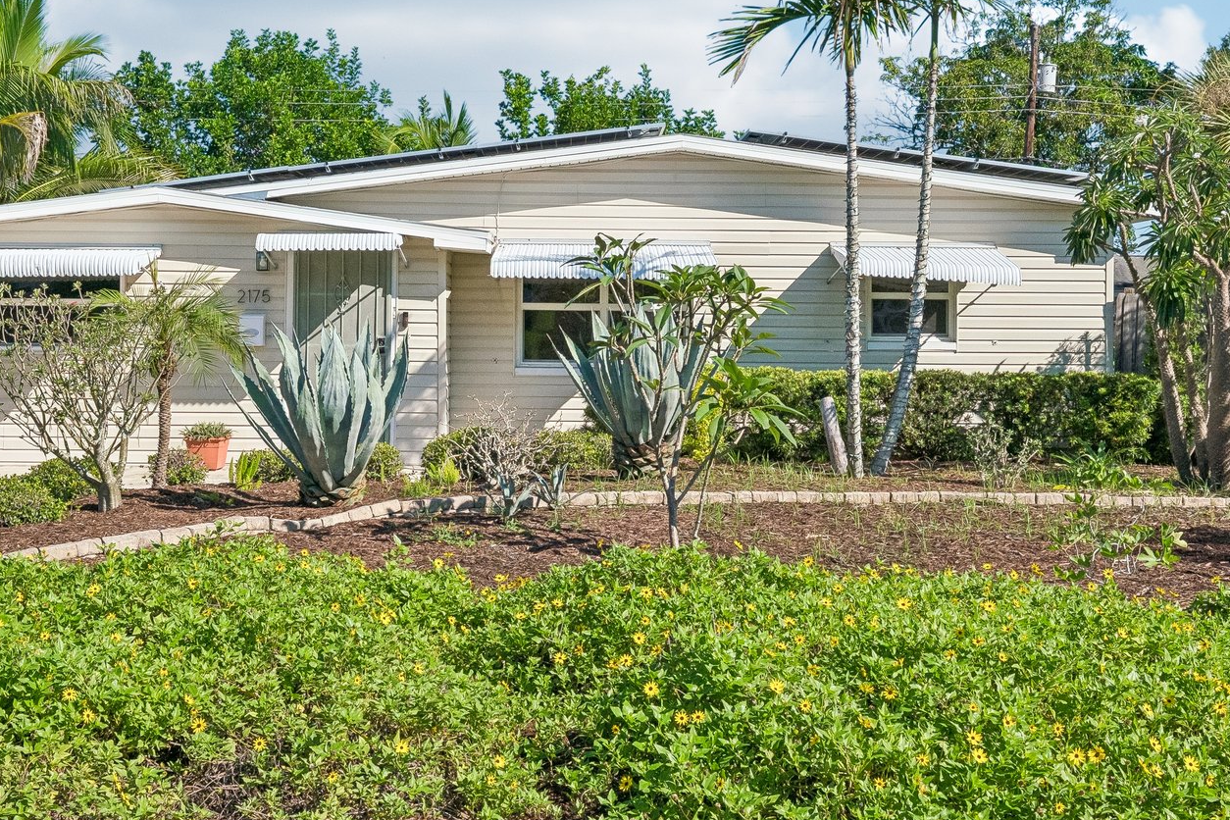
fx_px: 1674
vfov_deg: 27.5
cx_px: 588
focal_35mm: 49
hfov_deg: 40.3
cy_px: 327
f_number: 8
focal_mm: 20
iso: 800
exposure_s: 1/3200
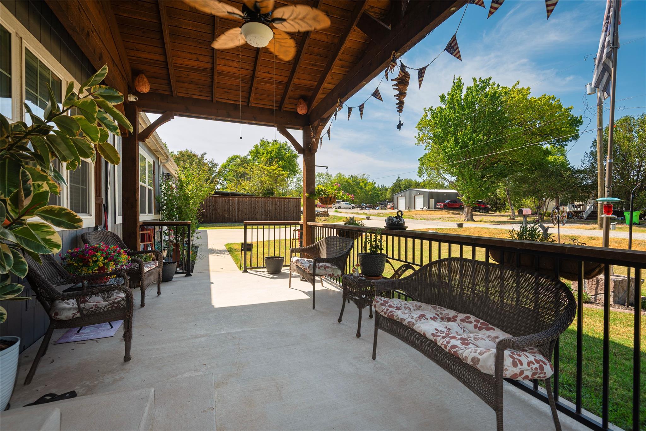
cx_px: 323
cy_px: 216
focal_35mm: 16
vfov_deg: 73.8
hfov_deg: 96.7
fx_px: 287
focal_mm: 16
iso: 100
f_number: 7.1
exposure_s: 1/200
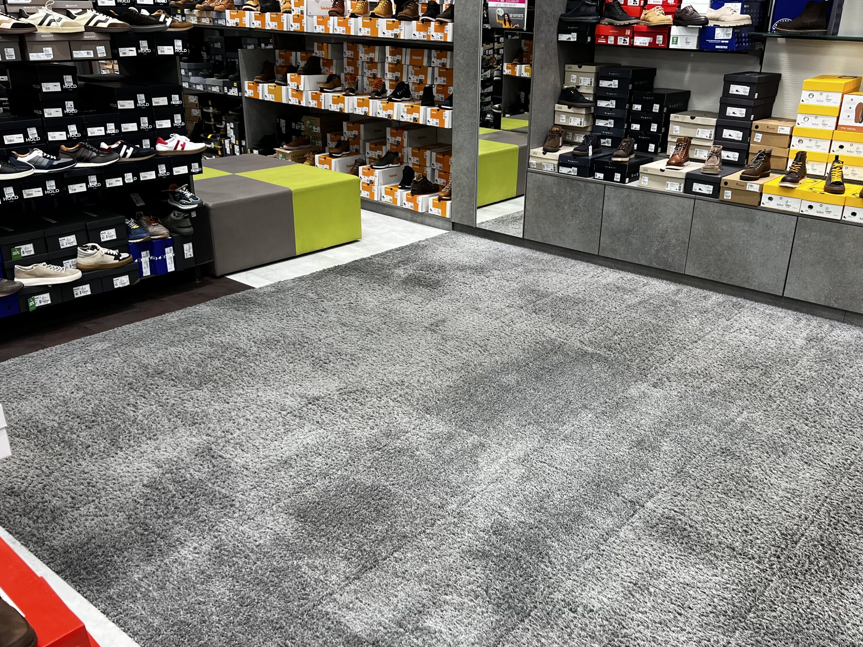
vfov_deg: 44.1
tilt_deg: -22.8
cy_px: 339
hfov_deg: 56.7
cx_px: 475
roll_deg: +0.5
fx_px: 798
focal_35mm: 32
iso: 64
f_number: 1.5
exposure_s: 1/94
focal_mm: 5.7
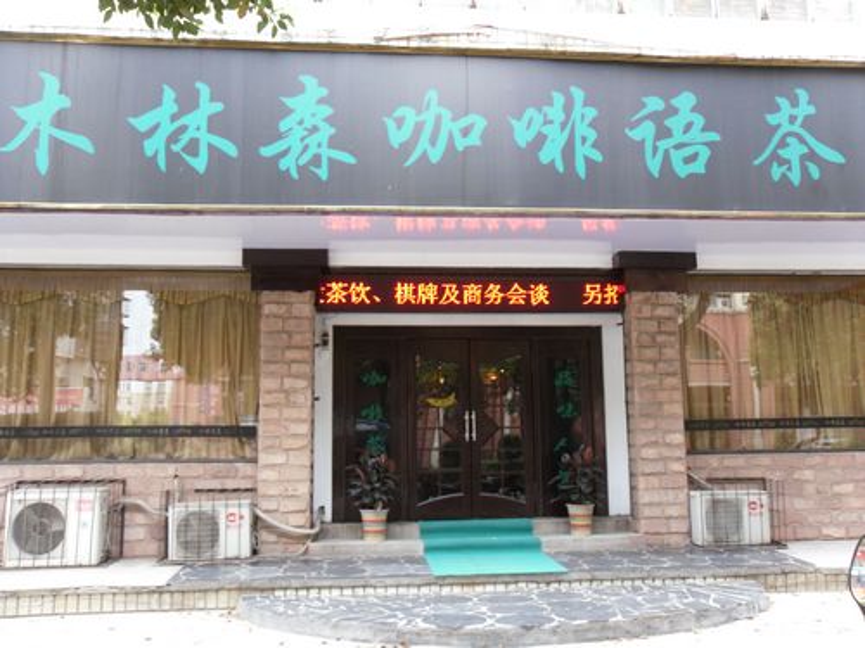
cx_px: 432
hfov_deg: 52.6
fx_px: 875
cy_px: 324
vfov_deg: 40.7
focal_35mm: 35
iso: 100
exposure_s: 1/58
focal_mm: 6.3
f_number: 3.5
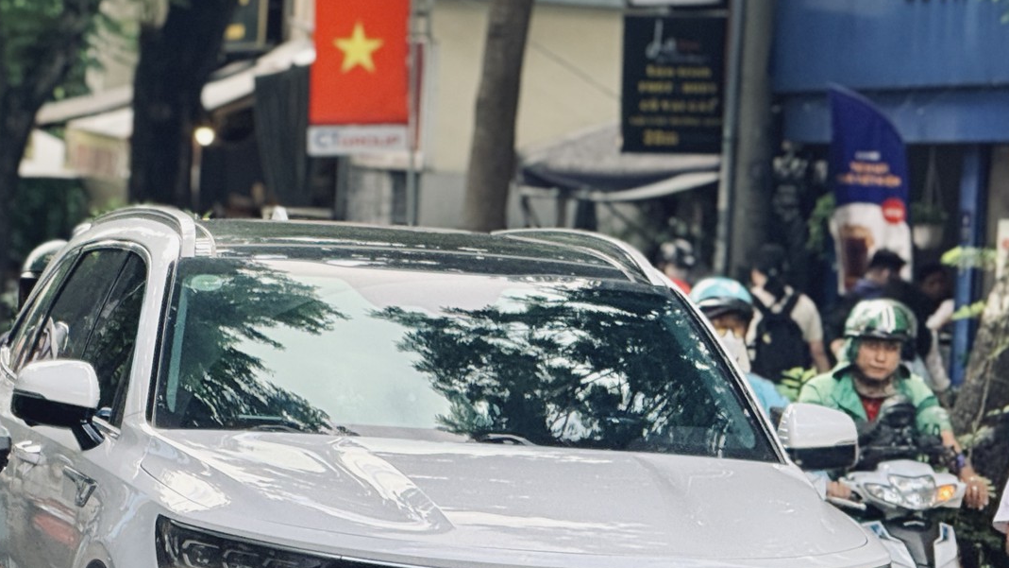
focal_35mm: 313
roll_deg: -3.6
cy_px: 157
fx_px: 8373
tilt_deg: +0.7
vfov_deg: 3.9
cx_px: -146
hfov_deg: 6.9
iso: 64
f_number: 2.8
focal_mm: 15.66
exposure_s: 1/108
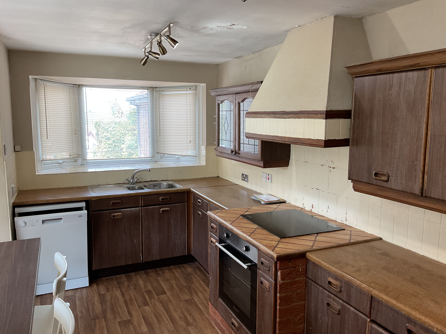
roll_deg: -0.5
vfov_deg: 48.2
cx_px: 223
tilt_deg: -7.9
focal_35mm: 29
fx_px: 374
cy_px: 167
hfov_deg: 61.7
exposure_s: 1/100
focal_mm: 3
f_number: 1.8
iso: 64
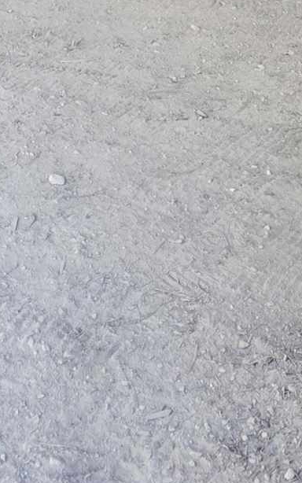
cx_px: 94
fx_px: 1606
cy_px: -351
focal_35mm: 122
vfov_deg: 15.1
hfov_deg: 10.7
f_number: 1.7
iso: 100
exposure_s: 1/182
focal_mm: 6.3
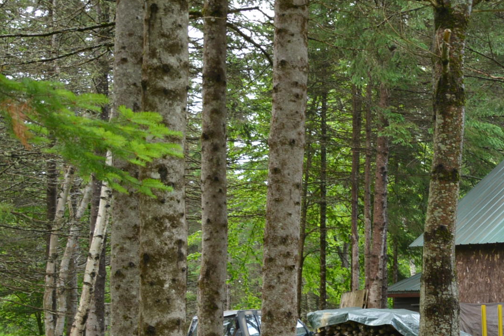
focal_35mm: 88
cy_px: 317
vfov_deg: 15.3
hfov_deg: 21.6
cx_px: 585
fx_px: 1238
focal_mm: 21
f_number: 5.6
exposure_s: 1/125
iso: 200
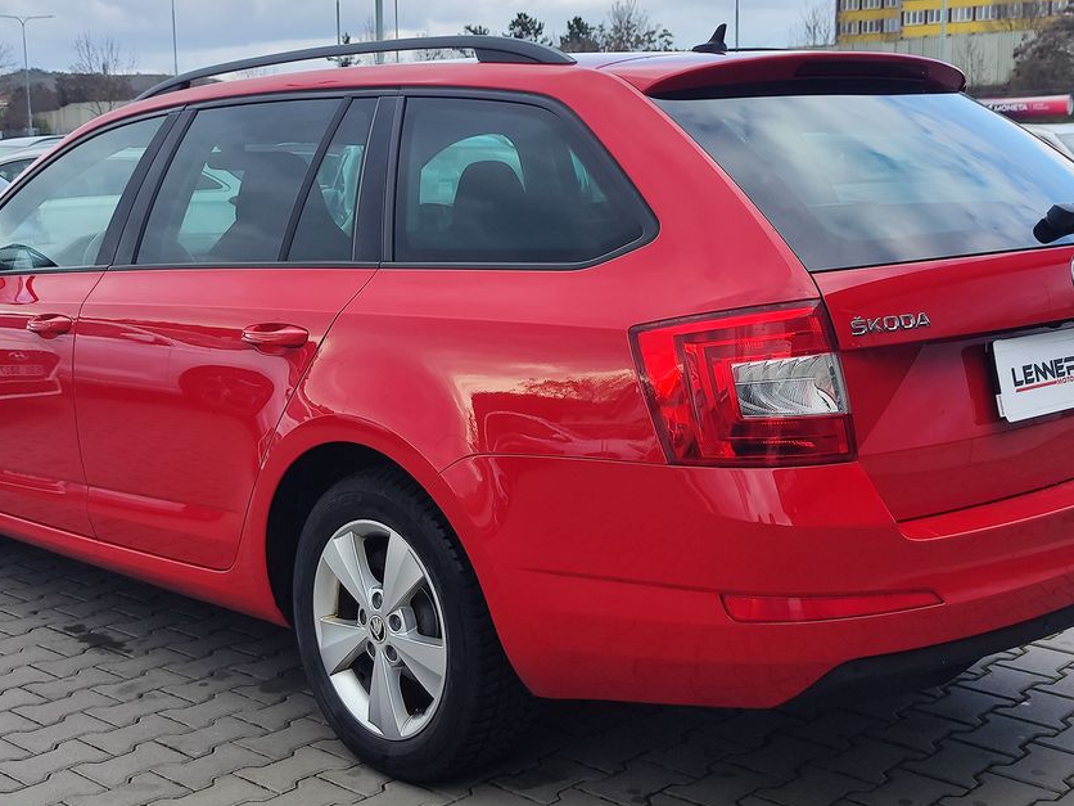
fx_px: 1024
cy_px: 432
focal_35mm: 33
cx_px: 509
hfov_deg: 55.3
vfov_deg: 42.9
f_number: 1.69
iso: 50
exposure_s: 1/455
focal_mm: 7.01
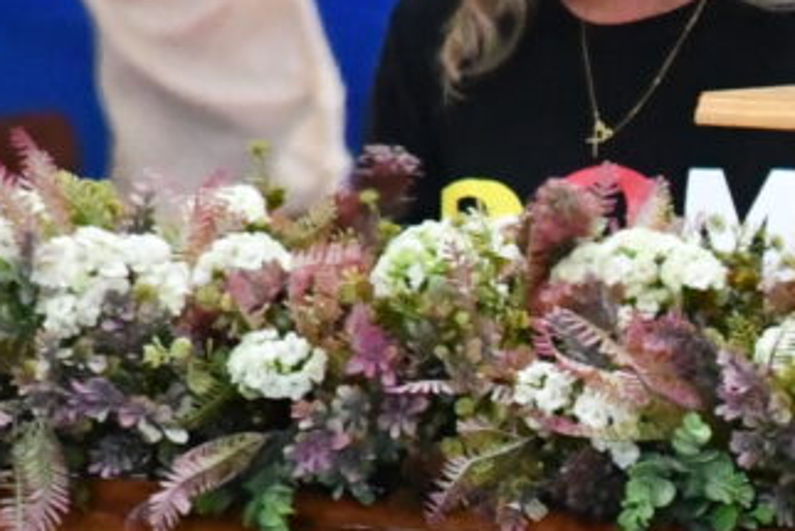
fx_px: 27637
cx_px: 1230
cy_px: 482
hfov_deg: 1.6
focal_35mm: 1251
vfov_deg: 1.1
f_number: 5.6
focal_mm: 140
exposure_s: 1/250
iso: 5600
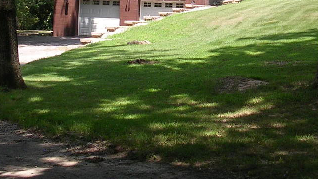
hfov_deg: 22.9
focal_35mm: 93
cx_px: 138
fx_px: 784
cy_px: 23
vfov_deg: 12.9
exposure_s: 1/380
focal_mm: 5.8
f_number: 2.8
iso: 50
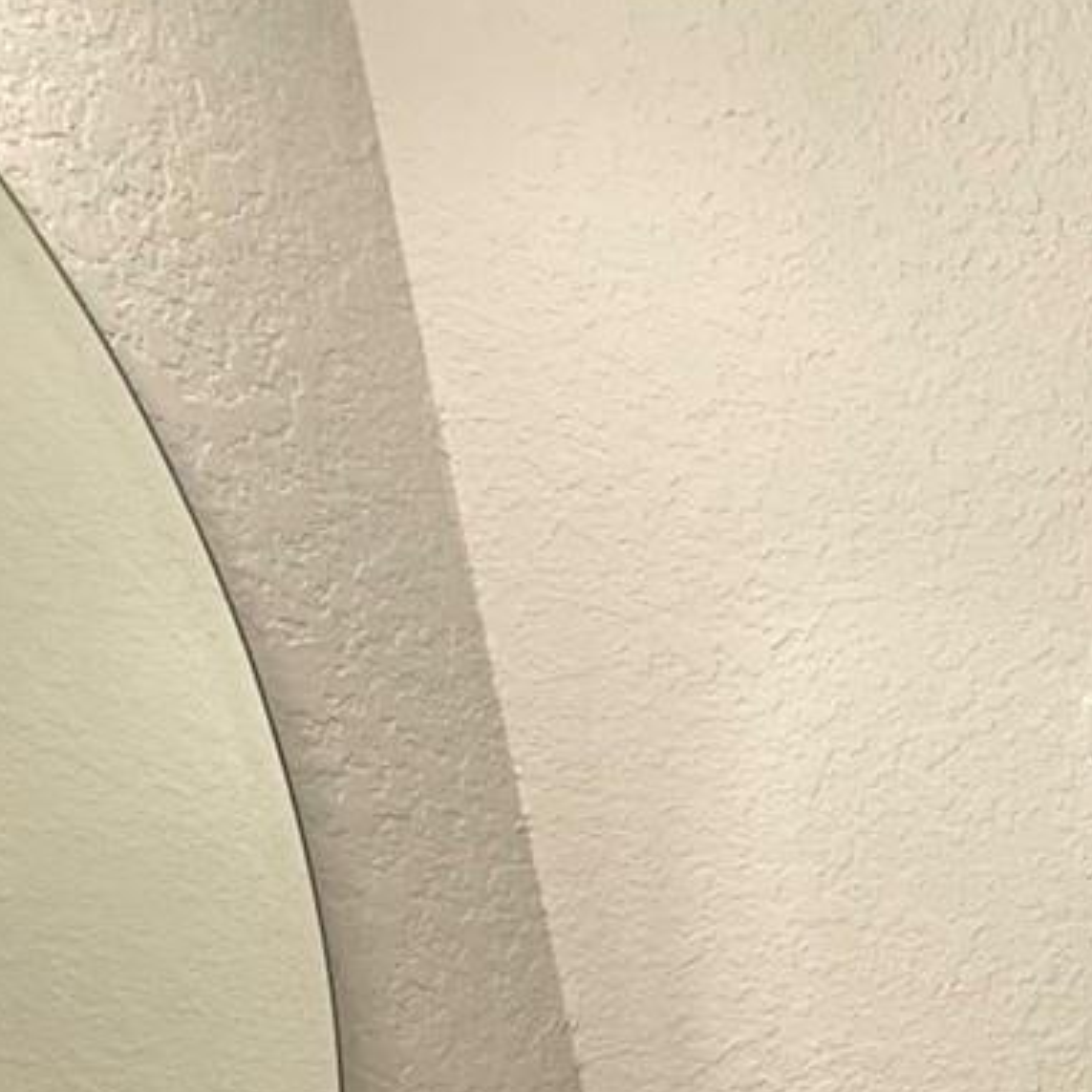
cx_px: 2001
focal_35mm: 52
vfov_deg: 28.5
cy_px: 1316
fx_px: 1856
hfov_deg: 21.1
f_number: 2.2
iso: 160
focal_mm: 2.22
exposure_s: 1/120
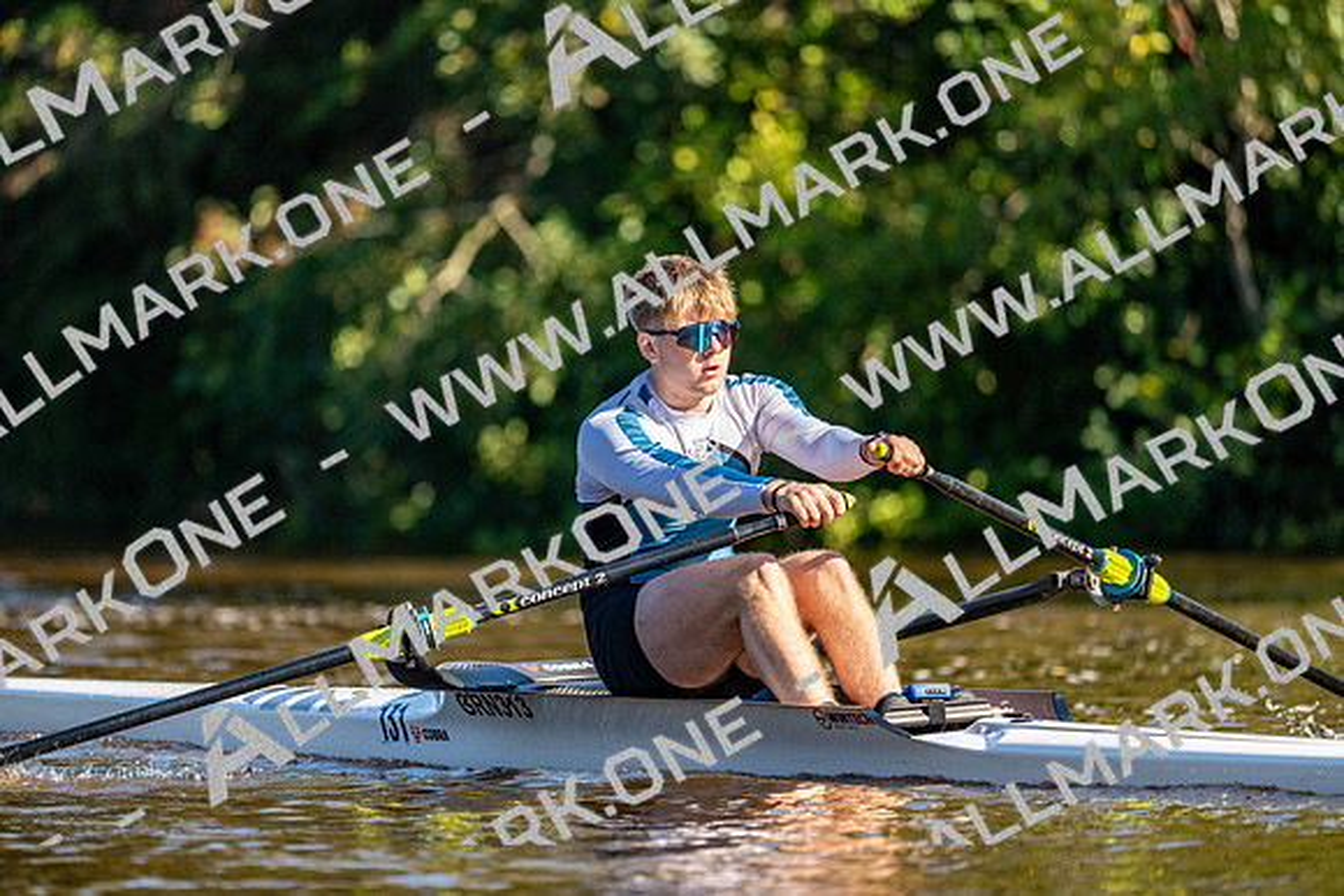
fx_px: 14936
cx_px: 672
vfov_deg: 3.4
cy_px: 448
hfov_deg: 5.2
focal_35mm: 400
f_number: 4.5
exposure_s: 1/2500
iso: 800
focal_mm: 400
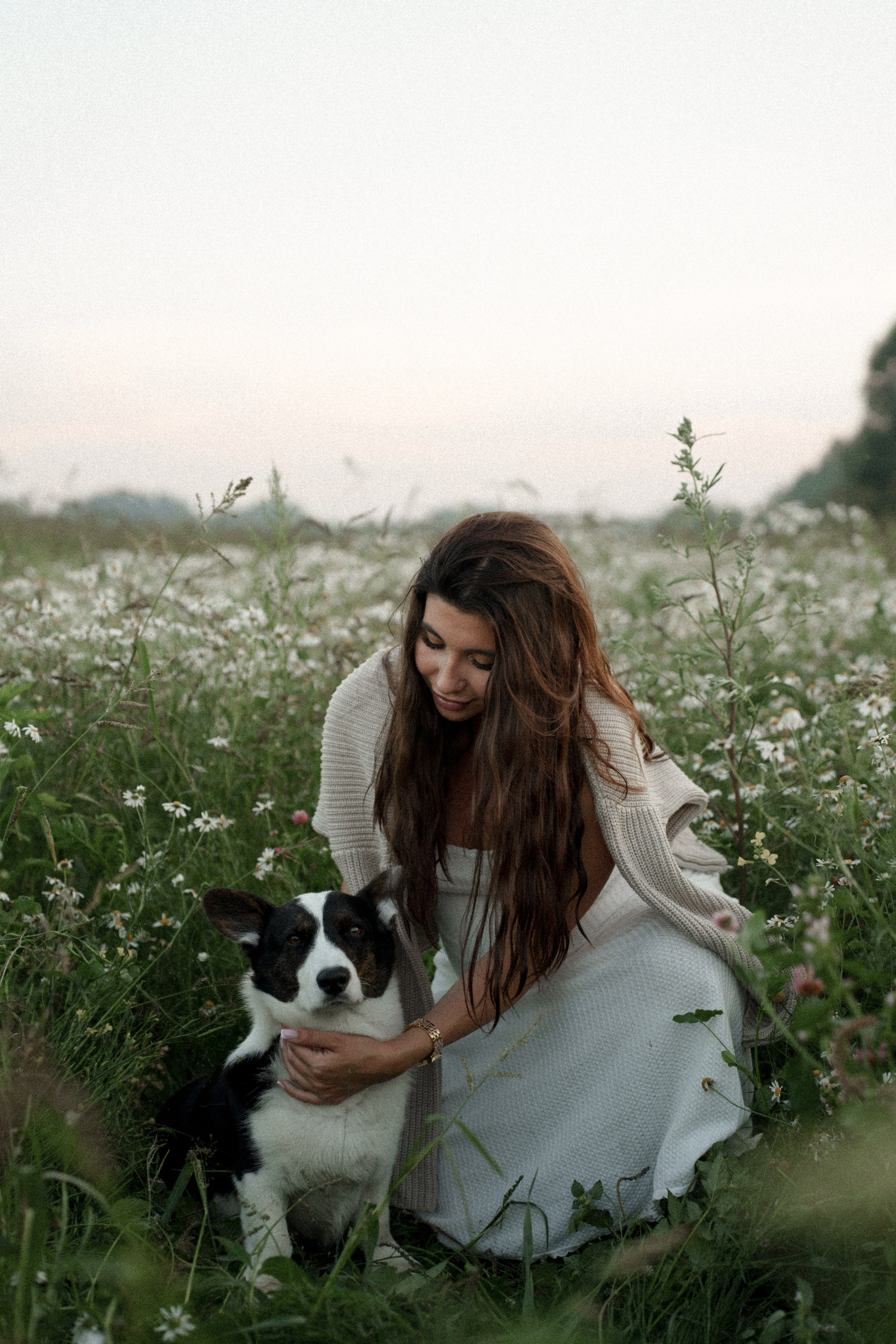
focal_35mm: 65
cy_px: 672
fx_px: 2426
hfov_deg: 20.9
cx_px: 448
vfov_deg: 31.0
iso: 400
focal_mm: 65
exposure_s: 1/320
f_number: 2.8
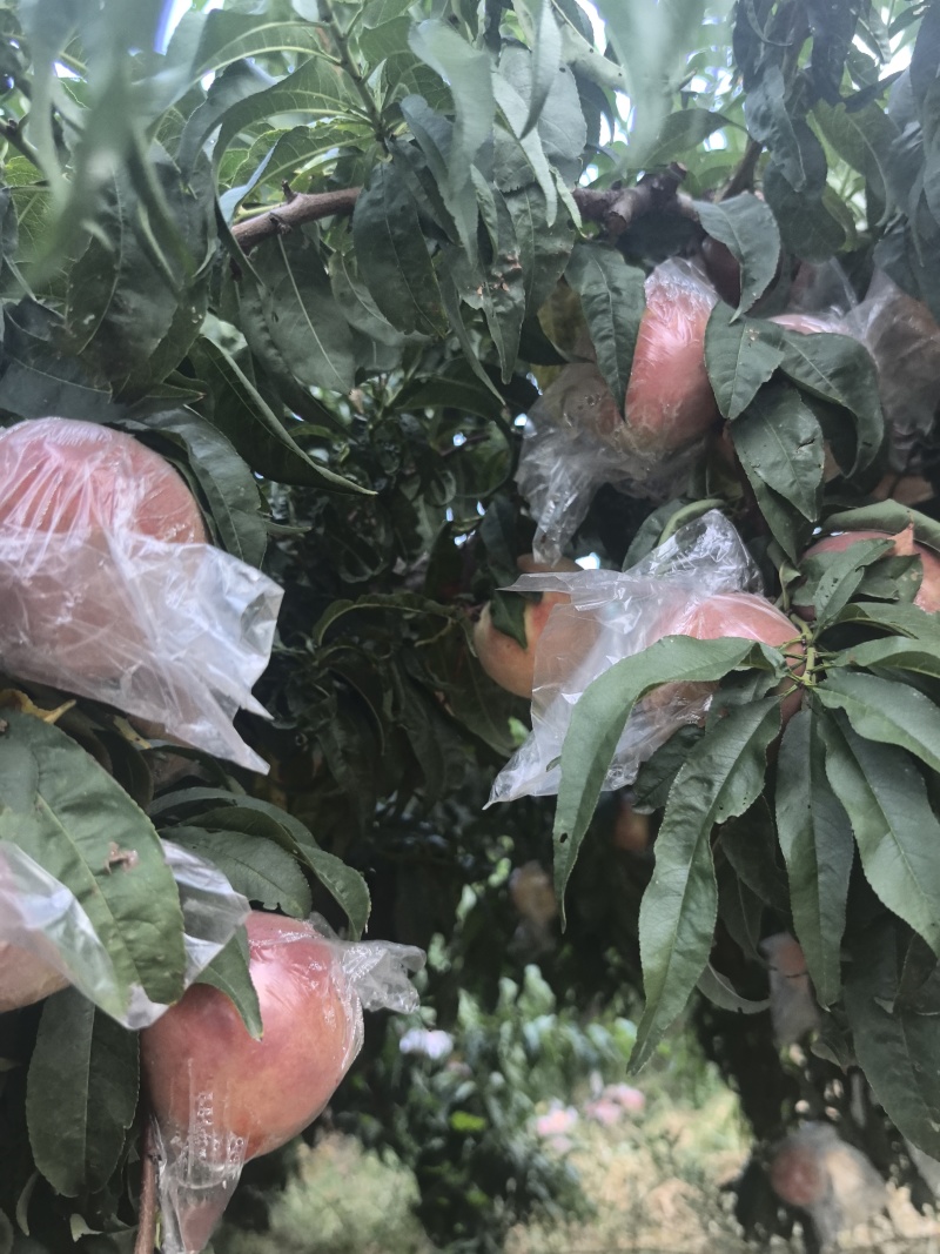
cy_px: 627
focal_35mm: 27
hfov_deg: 51.3
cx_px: 470
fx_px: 978
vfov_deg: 65.3
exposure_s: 1/50
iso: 320
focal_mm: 6.98
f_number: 1.4
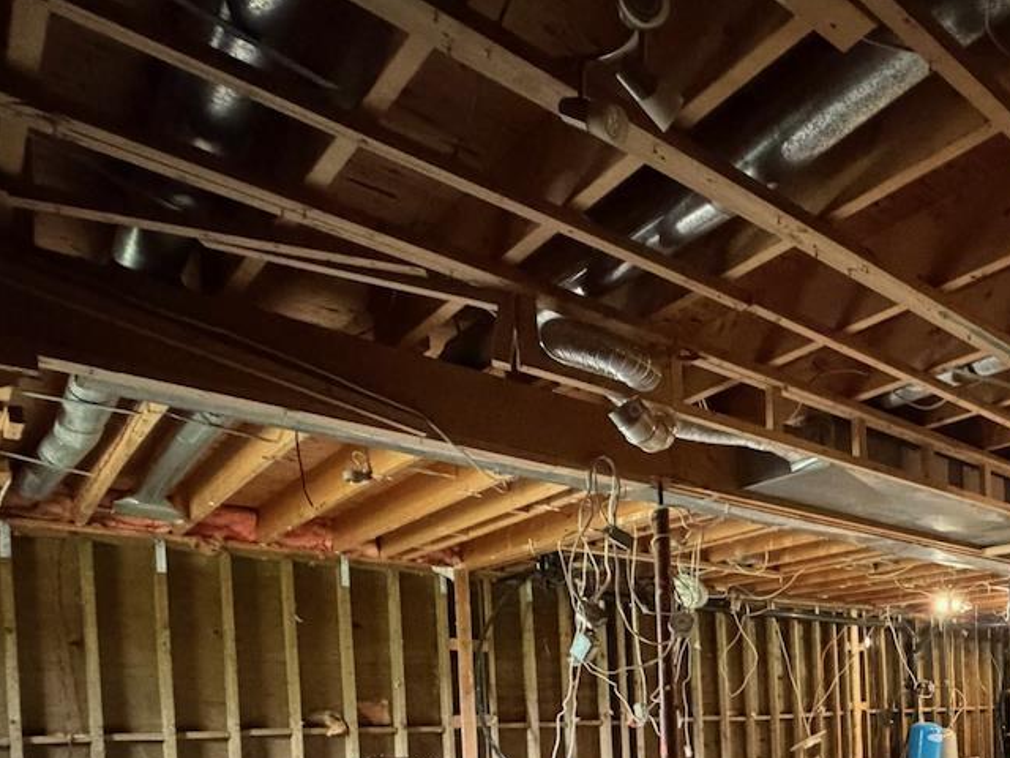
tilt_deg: -1.1
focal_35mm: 28
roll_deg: +2.2
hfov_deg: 51.2
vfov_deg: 43.8
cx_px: 1007
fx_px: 817
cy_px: 728
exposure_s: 1/40
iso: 1250
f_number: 2.2
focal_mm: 2.22
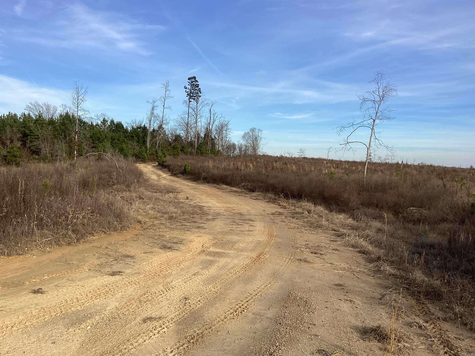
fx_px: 425
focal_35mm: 31
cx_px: 238
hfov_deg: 58.4
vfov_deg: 45.4
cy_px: 178
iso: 25
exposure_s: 1/1101
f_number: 2.4
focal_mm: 3.3
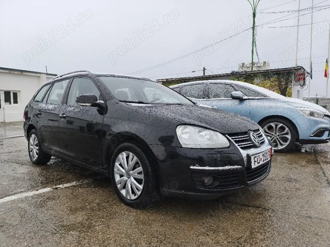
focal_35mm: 23
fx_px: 219
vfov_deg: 58.9
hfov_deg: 73.9
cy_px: 124
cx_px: 165
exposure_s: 1/100
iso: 160
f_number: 1.65
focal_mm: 6.14
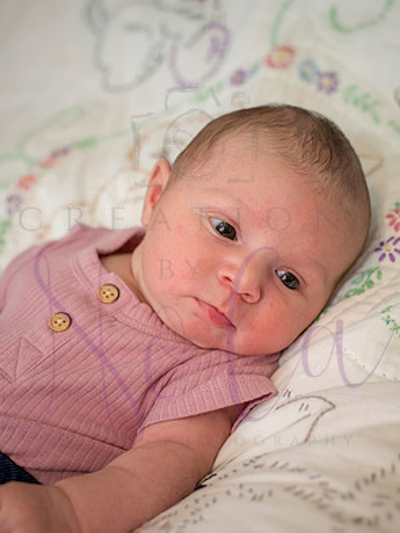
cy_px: 267
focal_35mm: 55
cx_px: 199
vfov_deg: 34.9
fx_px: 847
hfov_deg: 26.6
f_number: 4
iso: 800
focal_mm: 50
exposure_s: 1/60
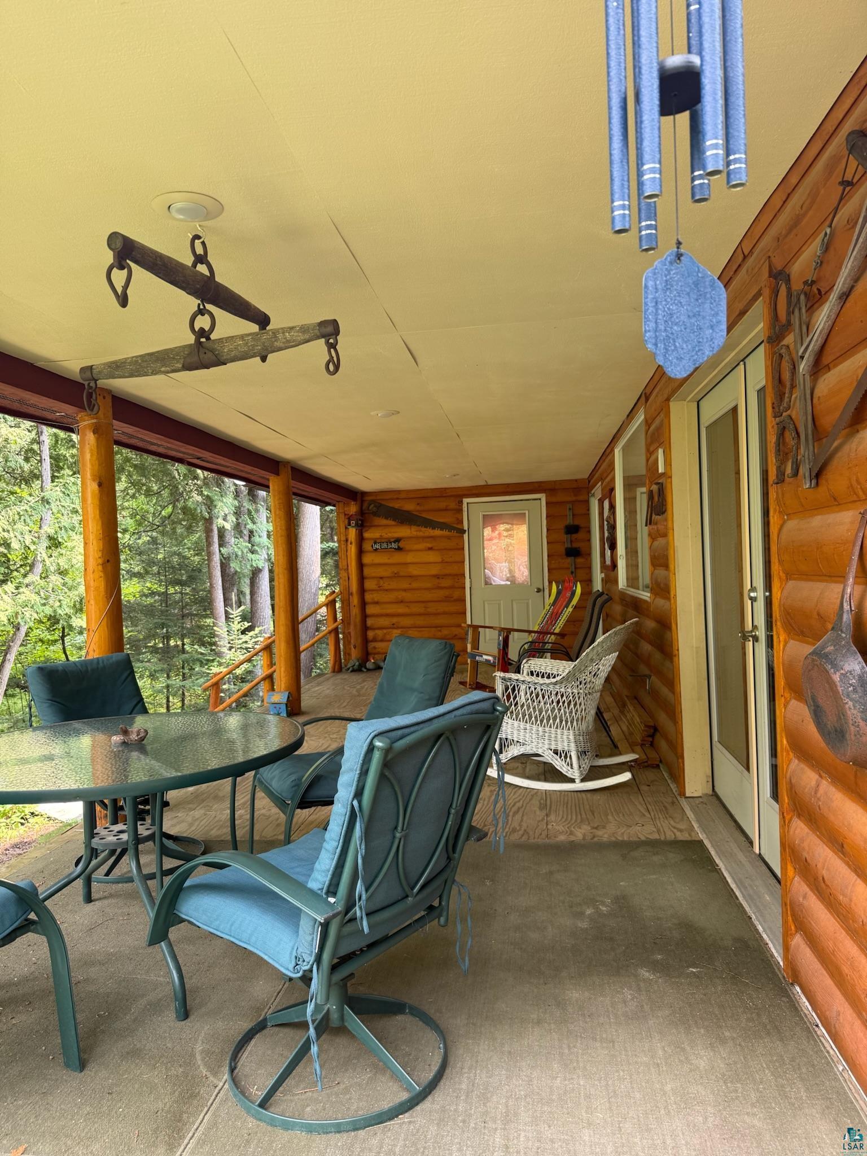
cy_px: 578
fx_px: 801
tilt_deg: -0.8
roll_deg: +1.4
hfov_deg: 56.8
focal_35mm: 24
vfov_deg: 71.6
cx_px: 434
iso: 80
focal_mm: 6.76
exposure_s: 1/121
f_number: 1.78
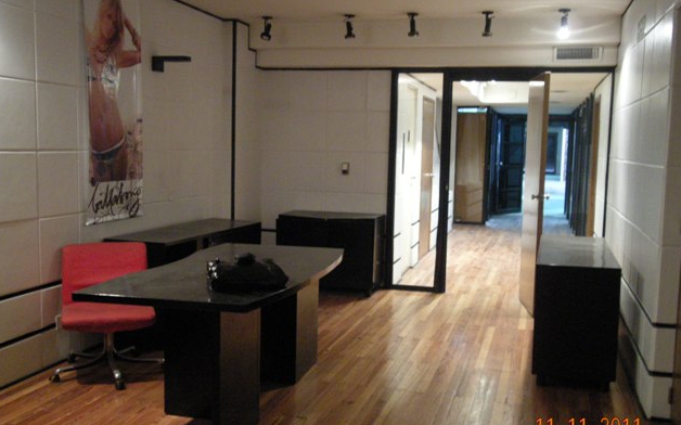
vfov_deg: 32.0
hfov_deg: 49.3
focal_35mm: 40
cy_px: 220
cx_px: 336
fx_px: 742
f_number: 2.8
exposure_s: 1/8
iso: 689
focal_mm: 7.9
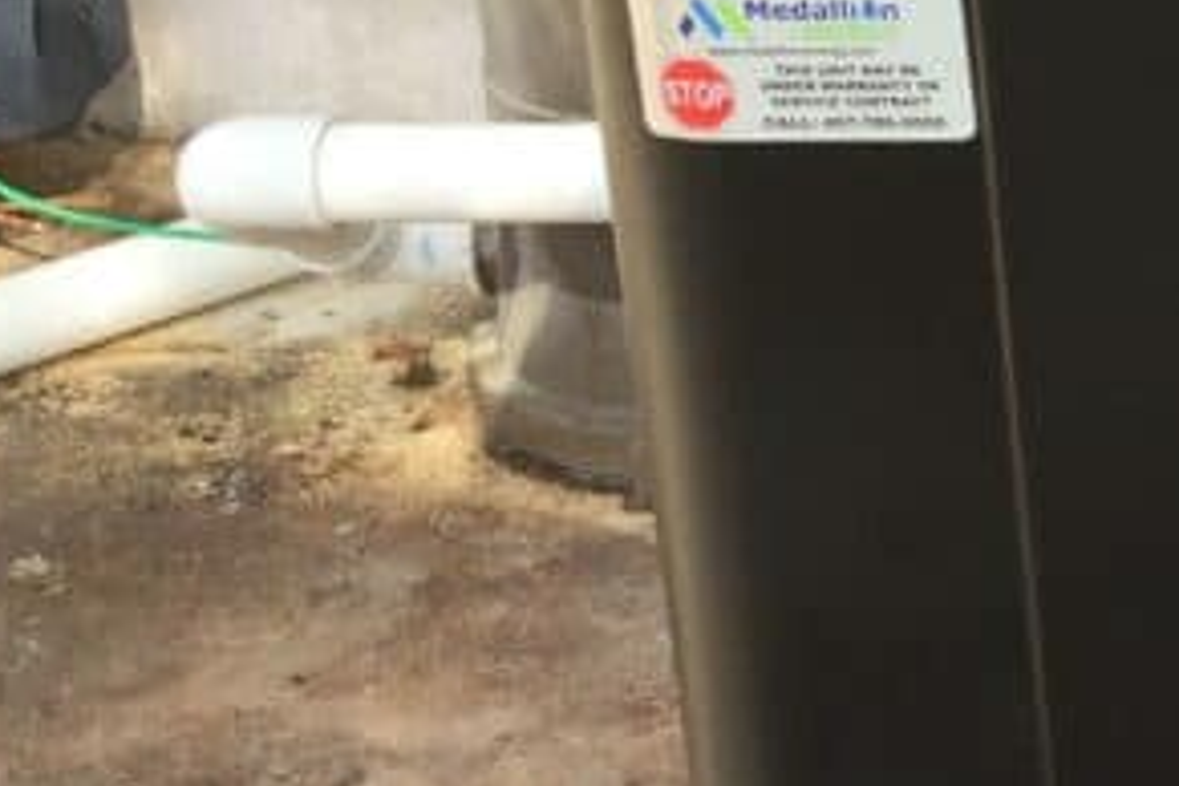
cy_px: 186
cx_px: 1823
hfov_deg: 17.2
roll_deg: -1.1
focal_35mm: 106
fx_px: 3471
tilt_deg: -25.2
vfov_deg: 12.9
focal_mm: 4.15
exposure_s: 1/370
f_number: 2.2
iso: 32
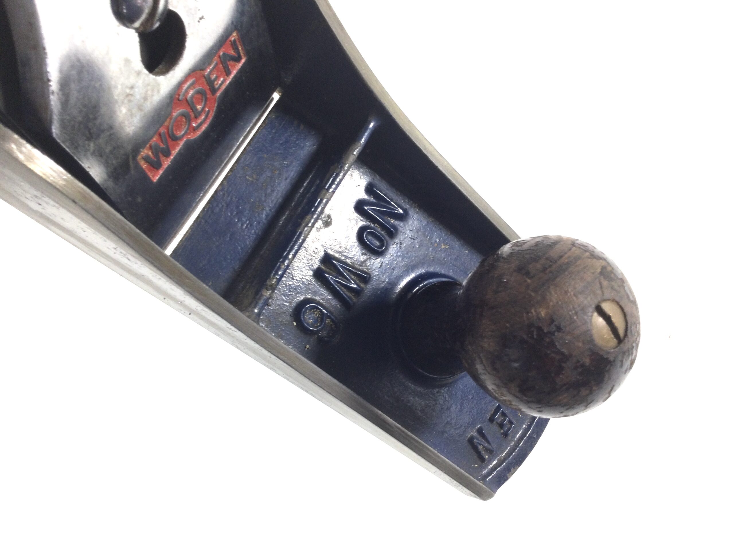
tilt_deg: -62.3
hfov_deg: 58.4
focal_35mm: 31
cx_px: 367
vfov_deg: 45.4
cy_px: 276
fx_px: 657
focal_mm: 3.3
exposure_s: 1/50
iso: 32
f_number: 2.4
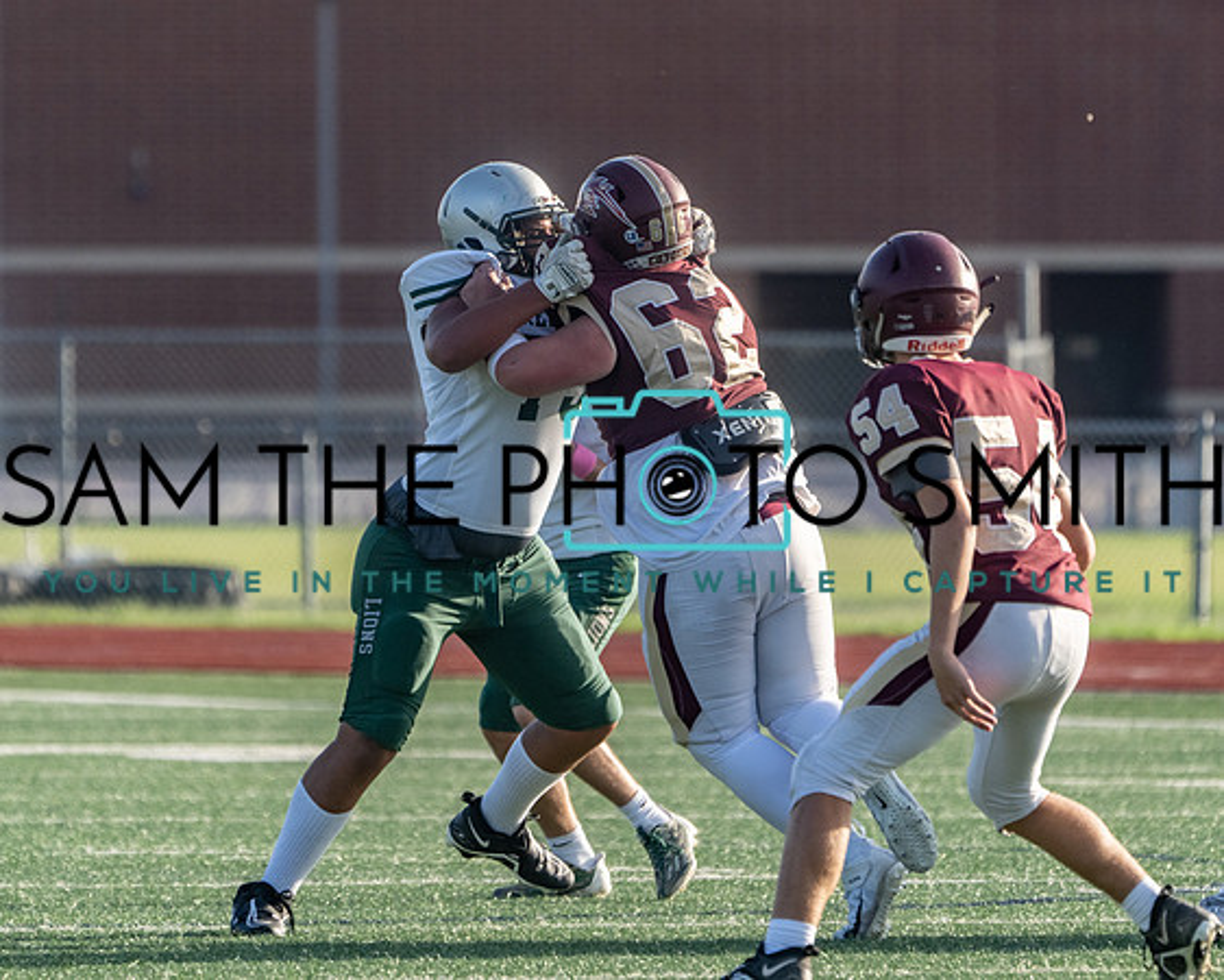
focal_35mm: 639
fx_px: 23156
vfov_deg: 2.4
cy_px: 417
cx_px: 604
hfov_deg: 3.0
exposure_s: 1/1250
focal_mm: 493
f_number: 8
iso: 800
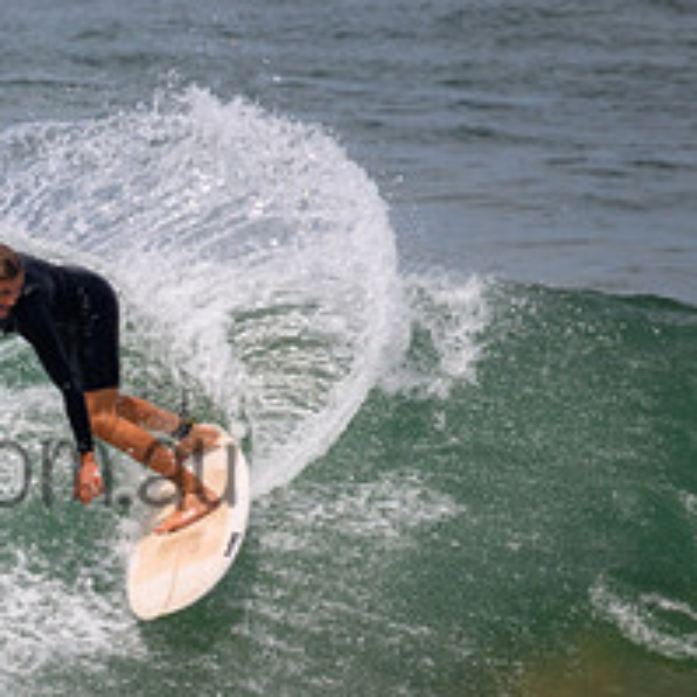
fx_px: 45128
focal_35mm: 1981
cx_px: -133
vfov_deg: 0.9
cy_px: 426
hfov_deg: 0.9
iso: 640
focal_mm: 800
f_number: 11
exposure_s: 1/2000
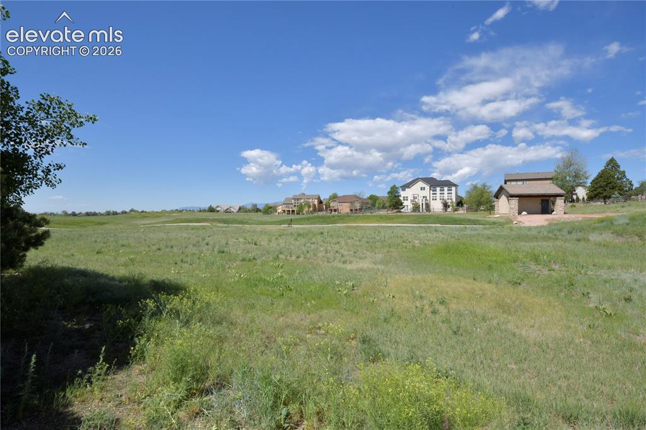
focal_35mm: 19
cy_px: 215
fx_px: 341
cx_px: 323
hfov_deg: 86.9
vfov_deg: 64.5
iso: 400
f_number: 18
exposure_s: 1/250
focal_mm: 19
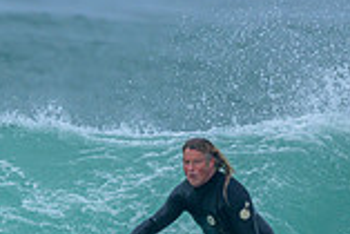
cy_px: 311
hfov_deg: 0.7
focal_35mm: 3056
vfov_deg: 0.5
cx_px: 78
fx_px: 29738
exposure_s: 1/2000
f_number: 6.3
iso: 360
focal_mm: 800
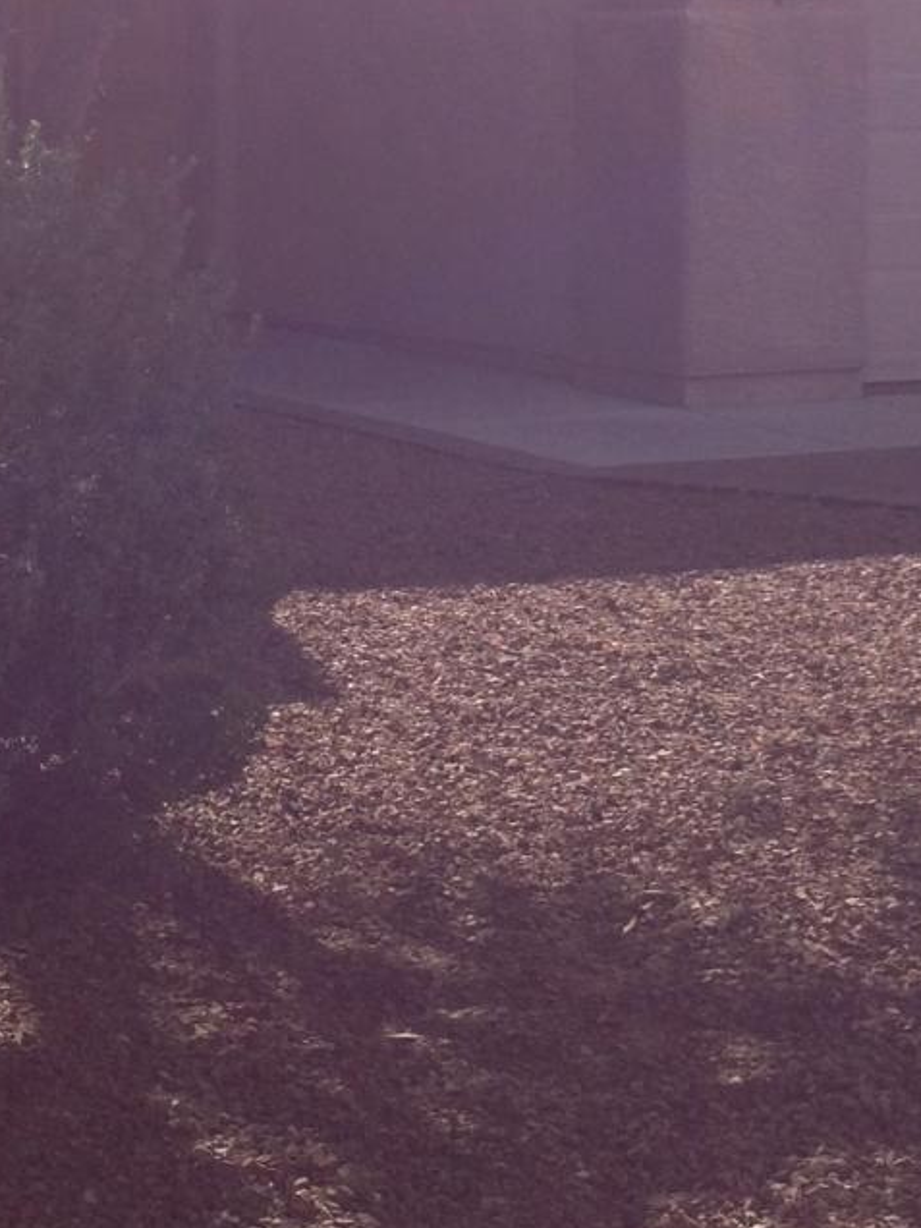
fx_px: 3902
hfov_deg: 13.4
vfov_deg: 17.6
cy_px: 89
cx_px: 655
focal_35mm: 110
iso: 50
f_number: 2.4
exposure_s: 1/1972
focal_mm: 4.28
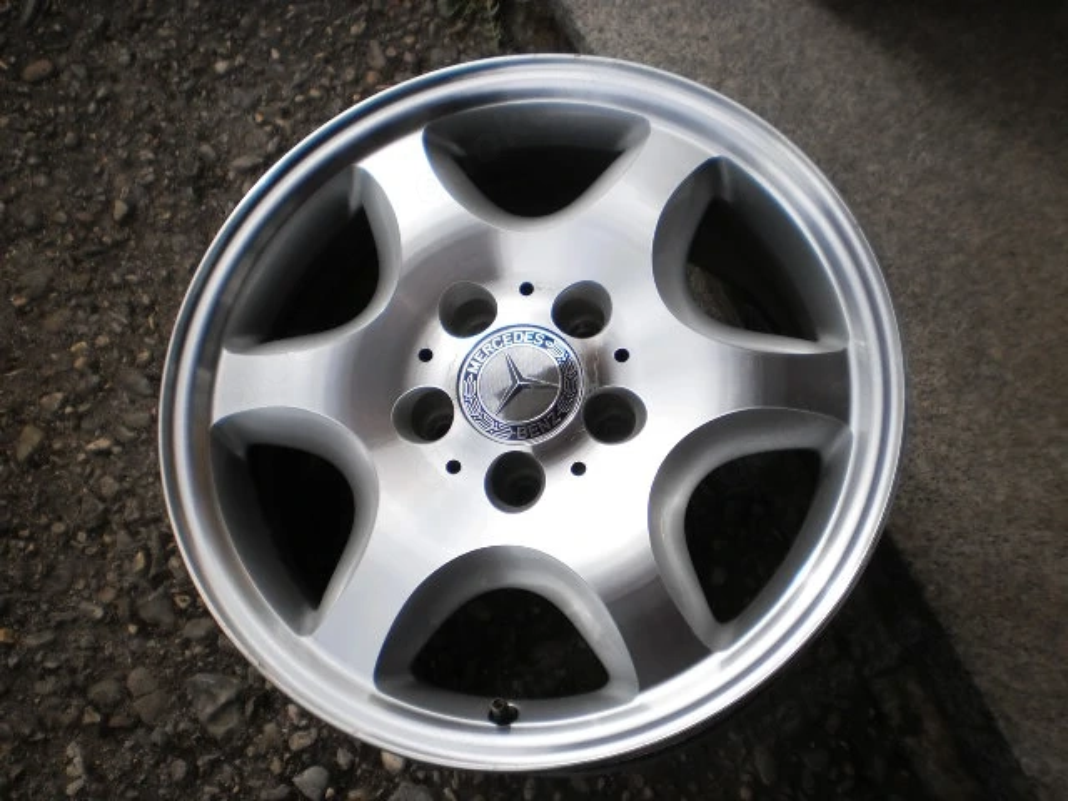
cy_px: 400
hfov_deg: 51.4
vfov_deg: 39.7
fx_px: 1111
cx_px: 534
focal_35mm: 36
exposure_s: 1/500
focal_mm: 6.3
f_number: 3.1
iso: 100
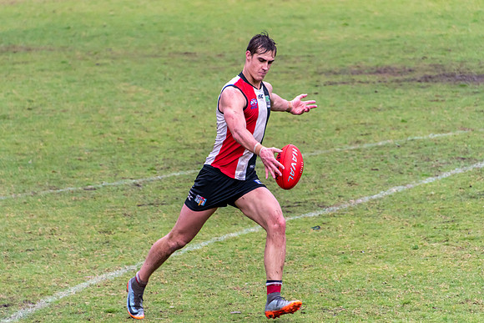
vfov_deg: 2.8
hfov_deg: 4.2
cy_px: 162
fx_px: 6656
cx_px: 242
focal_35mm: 495
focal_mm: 330
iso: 800
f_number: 6.3
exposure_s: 1/1600
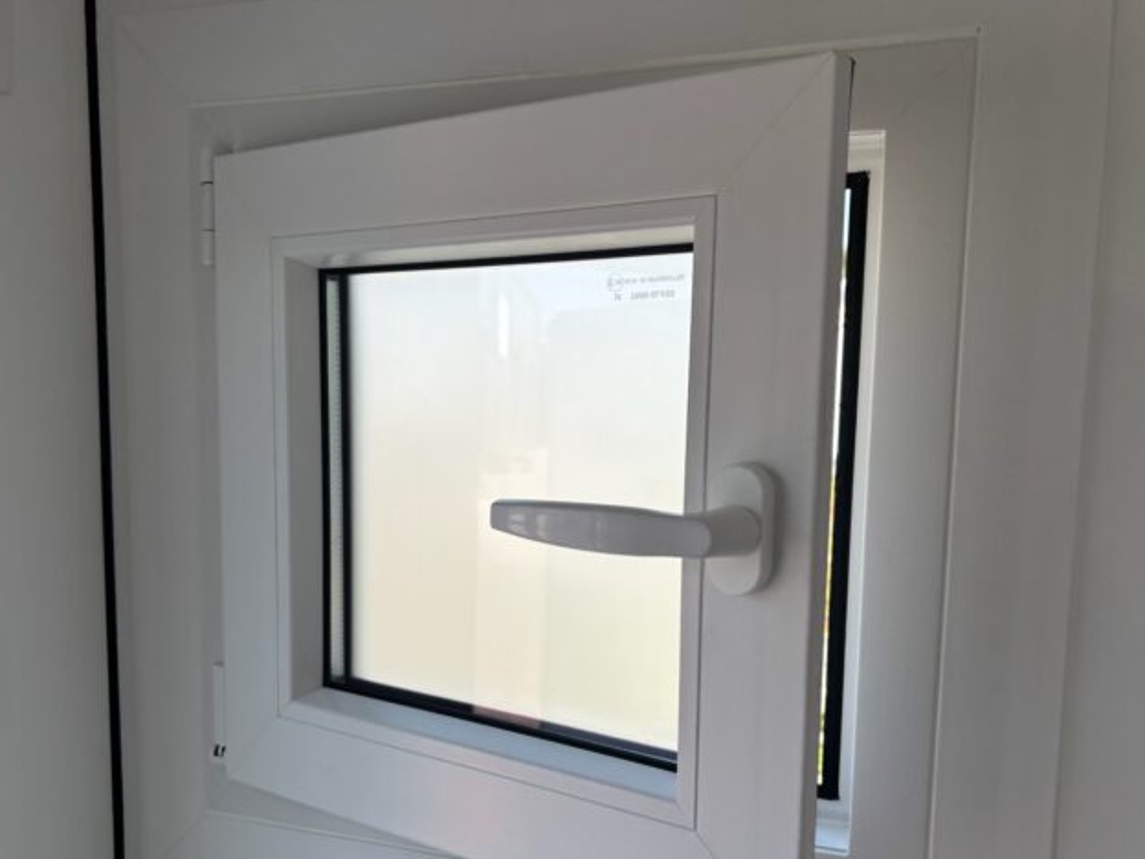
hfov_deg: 56.8
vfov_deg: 43.9
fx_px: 1058
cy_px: 521
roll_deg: -1.0
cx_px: 536
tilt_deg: -10.0
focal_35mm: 32
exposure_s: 1/970
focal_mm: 5.96
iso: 50
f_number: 1.6
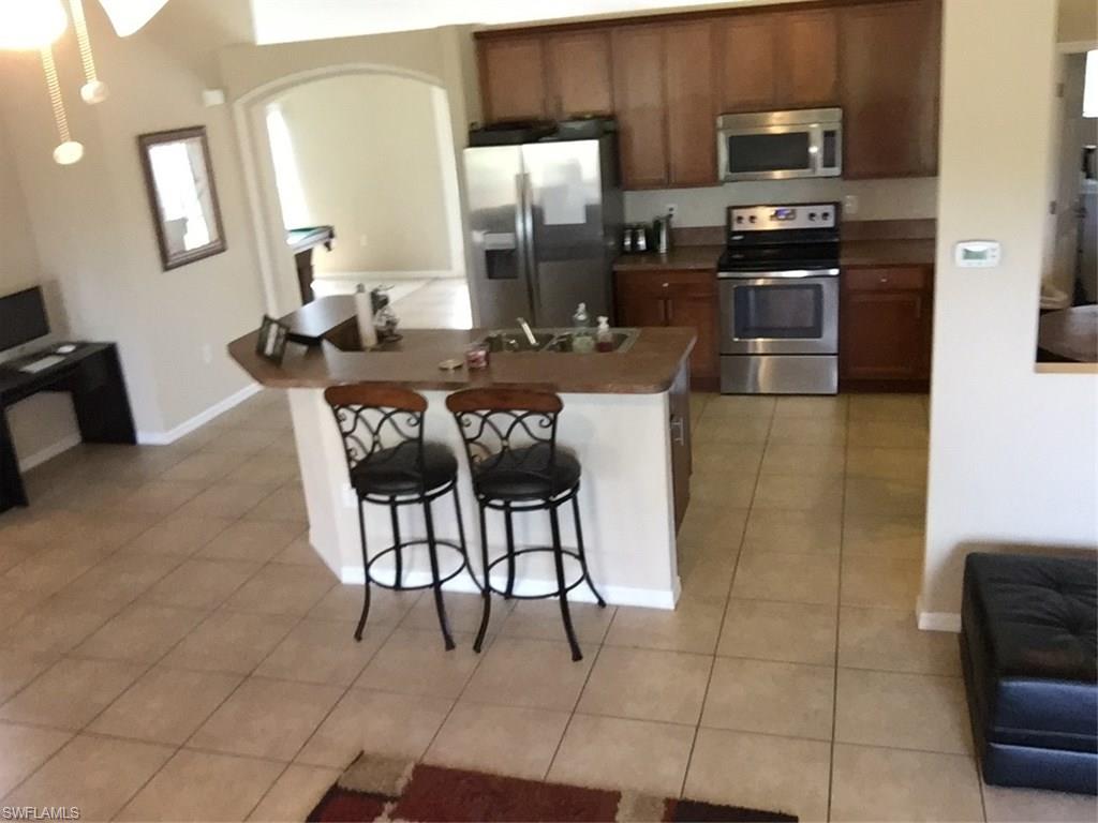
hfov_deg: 58.4
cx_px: 549
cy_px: 412
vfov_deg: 45.4
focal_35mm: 31
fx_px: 983
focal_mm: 2.65
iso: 125
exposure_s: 1/30
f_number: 2.2
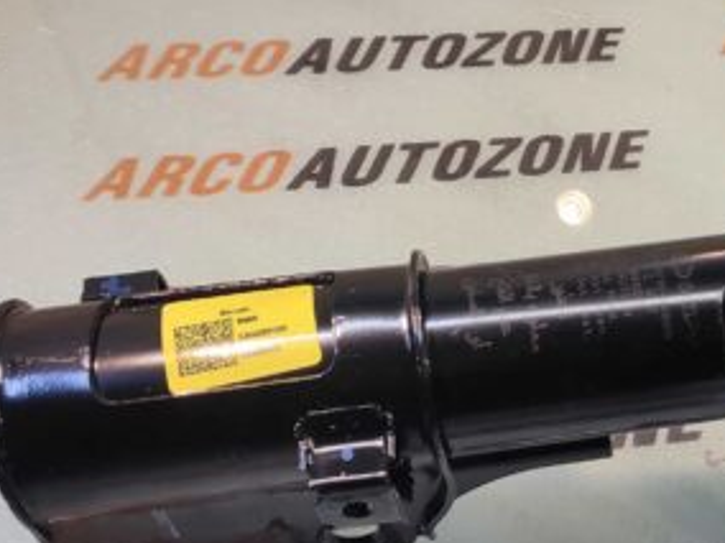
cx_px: 763
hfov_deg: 36.1
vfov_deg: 31.1
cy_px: 396
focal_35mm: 46
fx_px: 963
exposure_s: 1/33
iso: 123
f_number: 1.79
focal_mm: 4.74
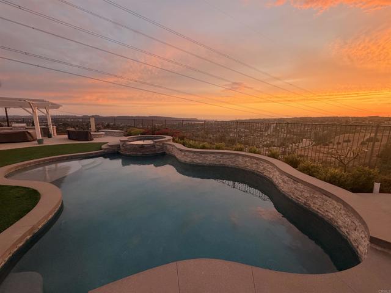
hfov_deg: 102.1
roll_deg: +0.1
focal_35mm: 14
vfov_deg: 85.7
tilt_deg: -11.0
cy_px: 146
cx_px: 196
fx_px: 158
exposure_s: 1/121
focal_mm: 2.22
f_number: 2.2
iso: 160
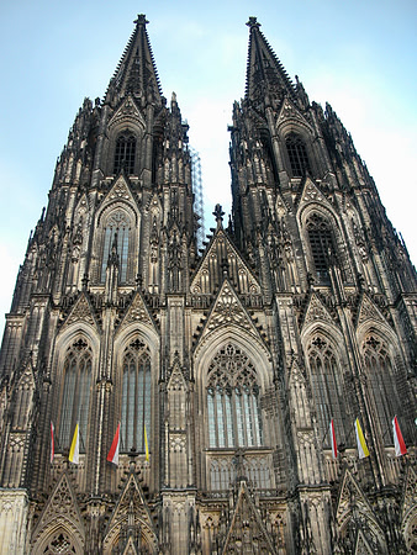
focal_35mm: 35
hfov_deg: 40.7
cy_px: 278
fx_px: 562
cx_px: 208
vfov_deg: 52.6
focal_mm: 5.8
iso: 66
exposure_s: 1/30
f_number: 3
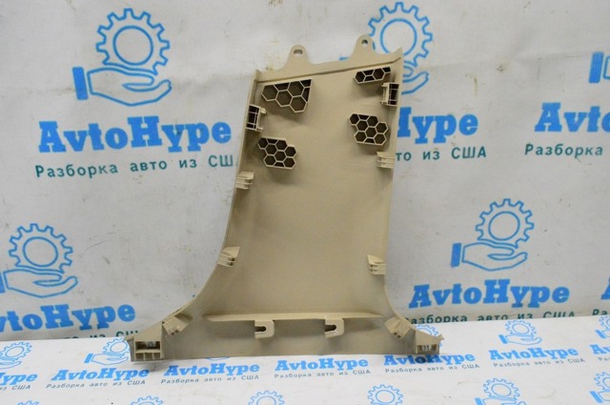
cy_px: 202
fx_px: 508
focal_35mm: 30
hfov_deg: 62.0
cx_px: 305
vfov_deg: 43.5
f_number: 8
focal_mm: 20
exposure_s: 1/250
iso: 6400
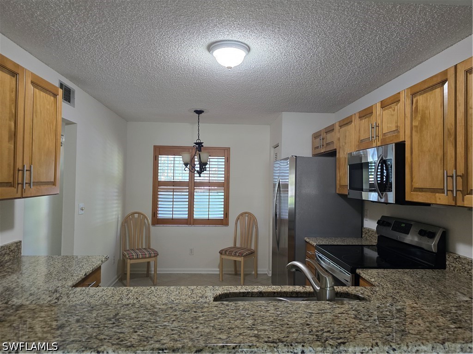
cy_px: 177
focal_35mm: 23
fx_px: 314
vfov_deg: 58.9
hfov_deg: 73.9
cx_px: 236
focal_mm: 6.3
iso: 400
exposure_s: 1/120
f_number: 1.7
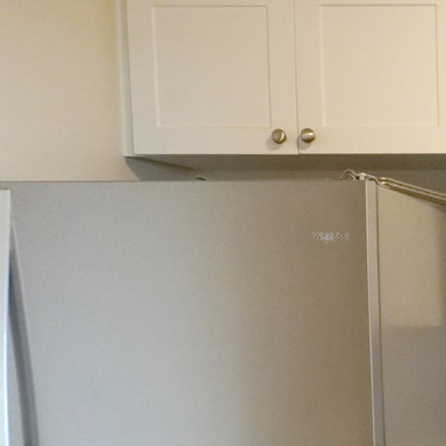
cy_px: 504
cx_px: 892
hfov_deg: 15.1
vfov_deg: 17.9
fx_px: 1356
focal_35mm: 93
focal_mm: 16
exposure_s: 1/160
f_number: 4
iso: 1600
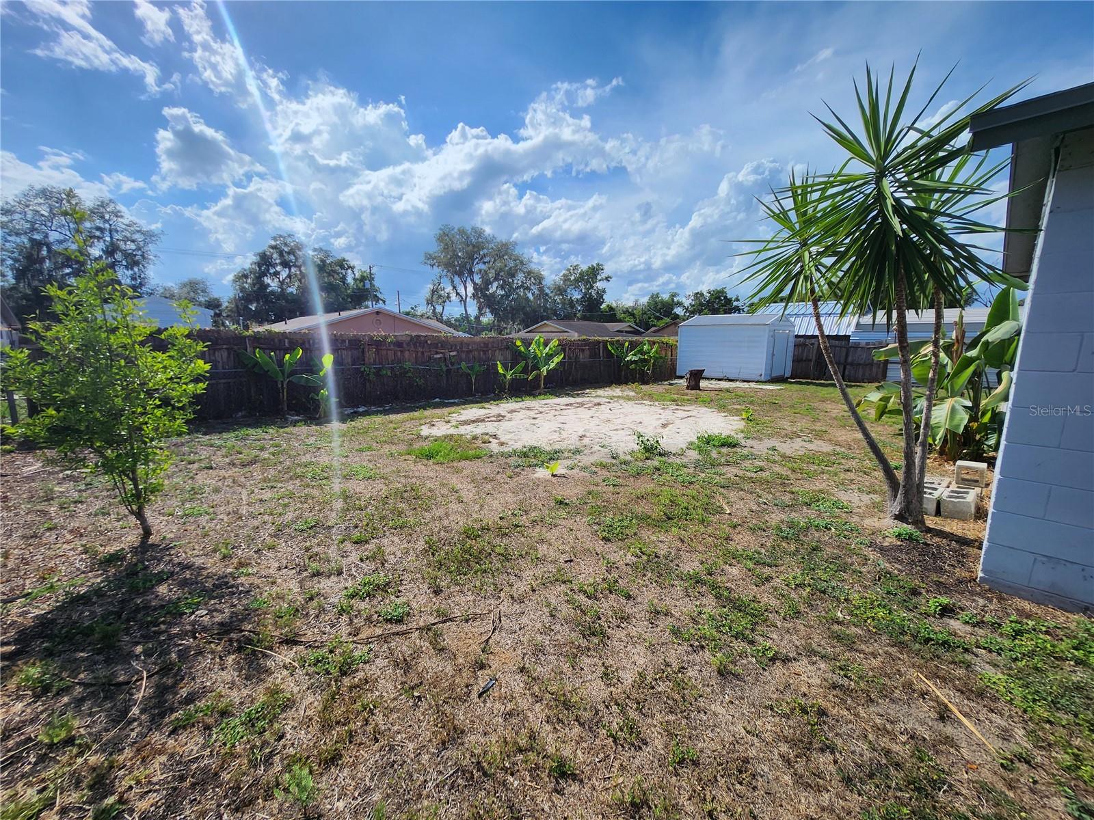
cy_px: 410
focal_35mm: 13
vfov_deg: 89.9
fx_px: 411
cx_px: 547
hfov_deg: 106.2
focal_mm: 1.74
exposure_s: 1/1874
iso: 32
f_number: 2.2
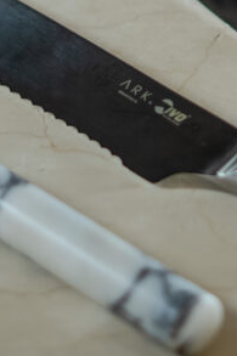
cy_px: 104
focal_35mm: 175
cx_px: 328
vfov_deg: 11.7
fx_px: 1730
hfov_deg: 7.7
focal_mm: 50
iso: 100
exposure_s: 1/100
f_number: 1.8
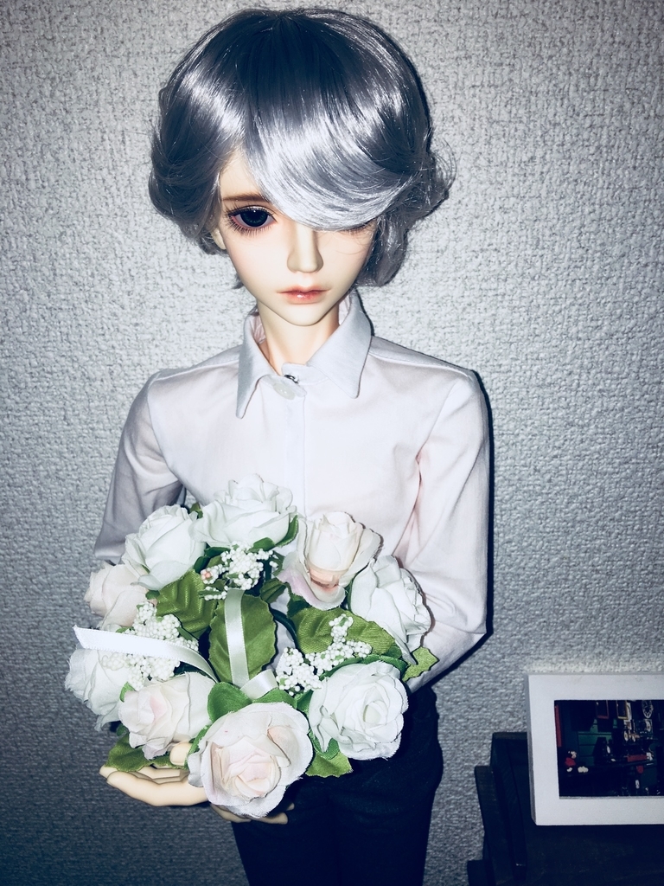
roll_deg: +2.5
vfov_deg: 61.7
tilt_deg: -25.3
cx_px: 332
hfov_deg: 48.2
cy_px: 443
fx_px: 742
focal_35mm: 29
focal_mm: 4.15
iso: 25
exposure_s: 1/70
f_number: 2.2
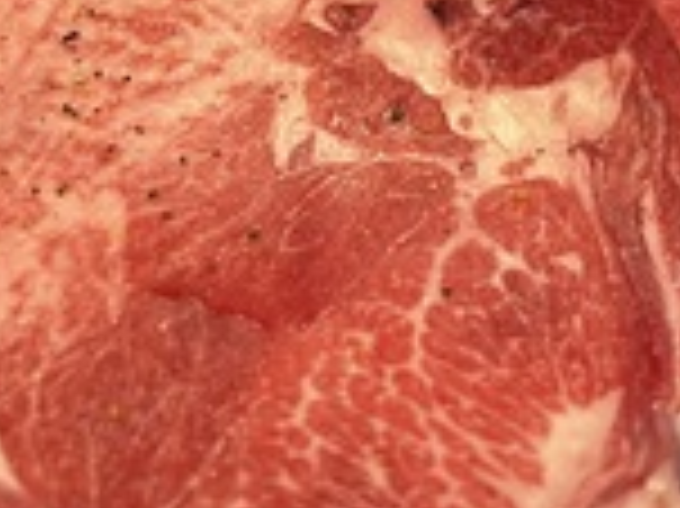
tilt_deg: -44.3
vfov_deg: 15.4
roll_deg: -2.9
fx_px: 1727
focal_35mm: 88
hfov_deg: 22.2
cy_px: -263
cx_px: 221
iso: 80
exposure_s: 1/50
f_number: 1.6
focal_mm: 4.2
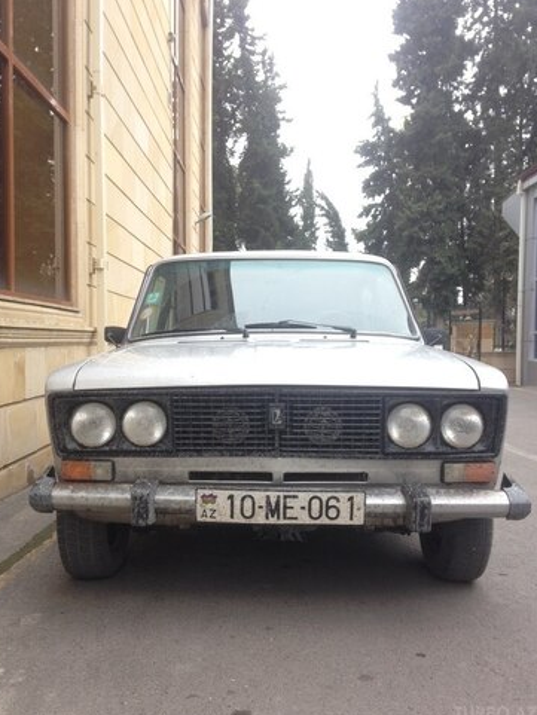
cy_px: 364
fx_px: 703
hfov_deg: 41.8
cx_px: 266
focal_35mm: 34
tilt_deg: +2.4
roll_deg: -1.9
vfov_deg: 53.9
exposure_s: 1/158
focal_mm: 4.12
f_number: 2.4
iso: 50
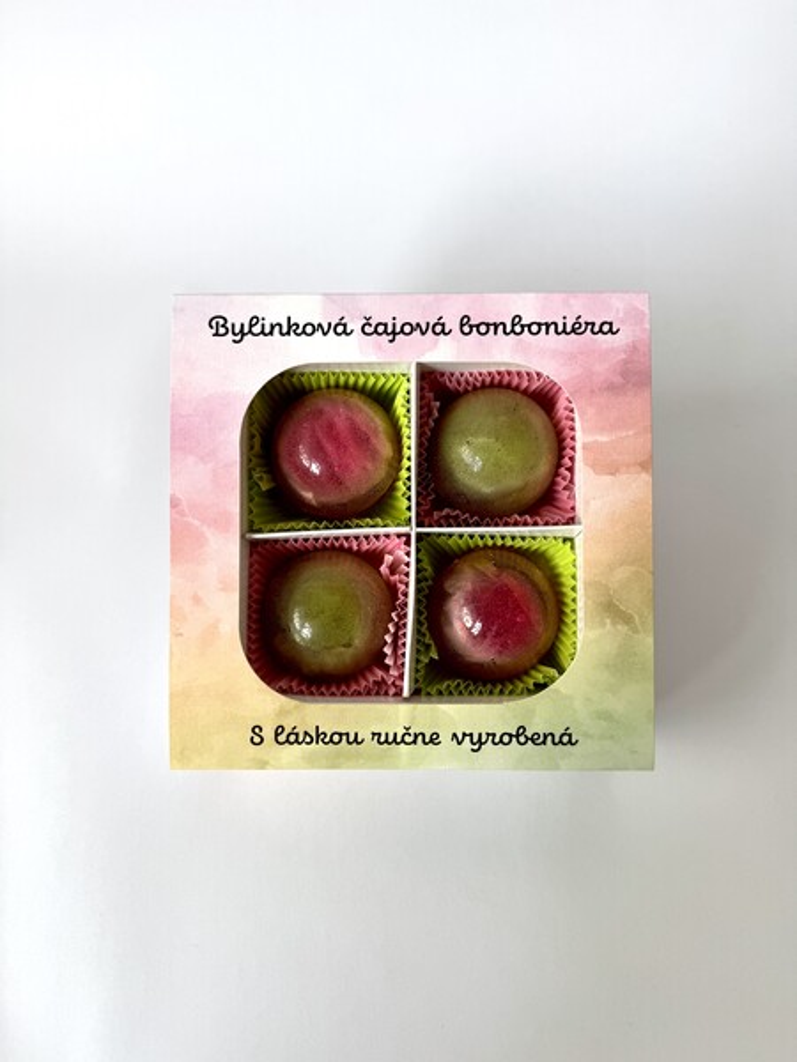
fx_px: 737
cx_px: 398
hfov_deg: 56.8
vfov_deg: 71.6
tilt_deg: -57.8
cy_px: 531
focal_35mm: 24
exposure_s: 1/269
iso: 64
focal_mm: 6.76
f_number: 1.78
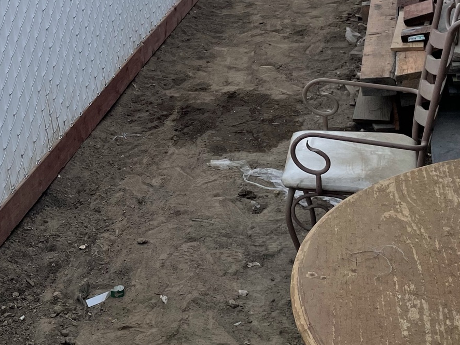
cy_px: 0
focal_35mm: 60
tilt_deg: -11.4
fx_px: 798
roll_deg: +11.9
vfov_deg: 23.4
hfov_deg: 29.2
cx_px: -39
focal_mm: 4.2
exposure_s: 1/567
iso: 32
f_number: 1.6
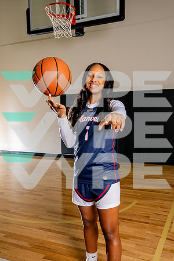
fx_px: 251
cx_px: 87
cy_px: 130
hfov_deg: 38.3
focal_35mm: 35
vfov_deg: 55.0
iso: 640
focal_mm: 34.6
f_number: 7.1
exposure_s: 1/200
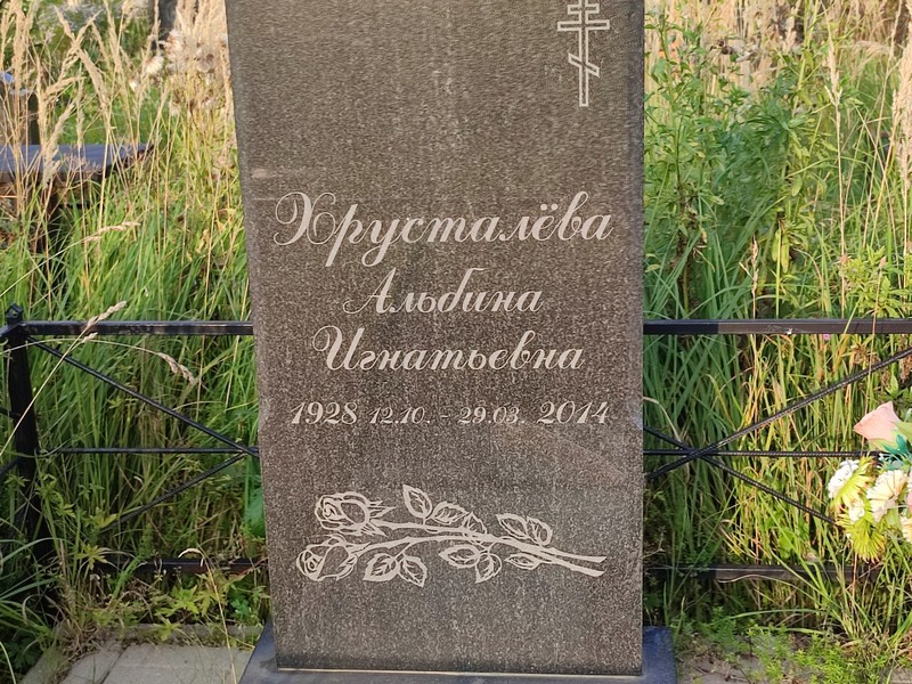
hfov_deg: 69.4
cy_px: 342
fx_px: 659
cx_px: 456
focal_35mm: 25
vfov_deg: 54.9
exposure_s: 1/162
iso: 50
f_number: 1.9
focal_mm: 6.04
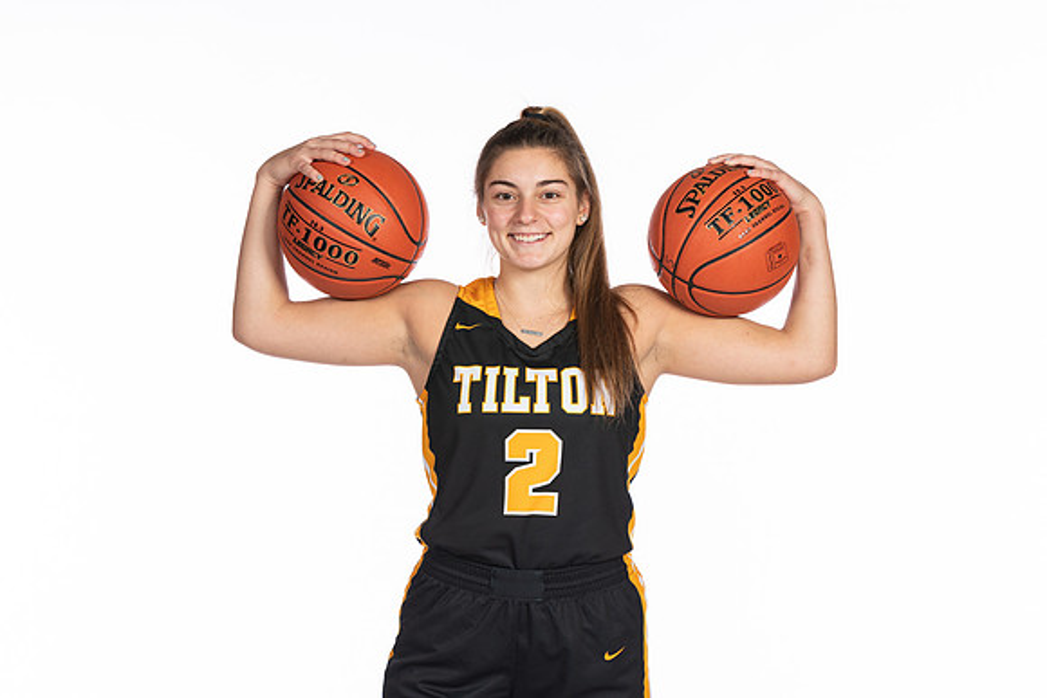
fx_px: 5061
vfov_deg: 7.9
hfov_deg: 11.8
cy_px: 349
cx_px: 524
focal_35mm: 174
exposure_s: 1/100
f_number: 5.6
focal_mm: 116
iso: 100
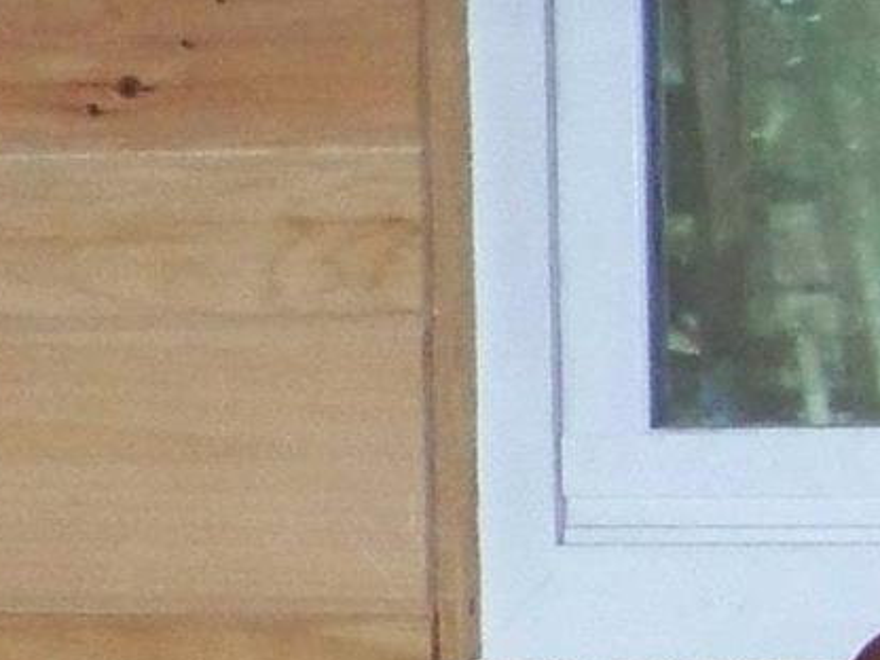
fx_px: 6762
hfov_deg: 7.3
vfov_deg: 5.5
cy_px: 943
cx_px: -607
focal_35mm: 266
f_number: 2.8
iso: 200
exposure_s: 1/30
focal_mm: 5.85
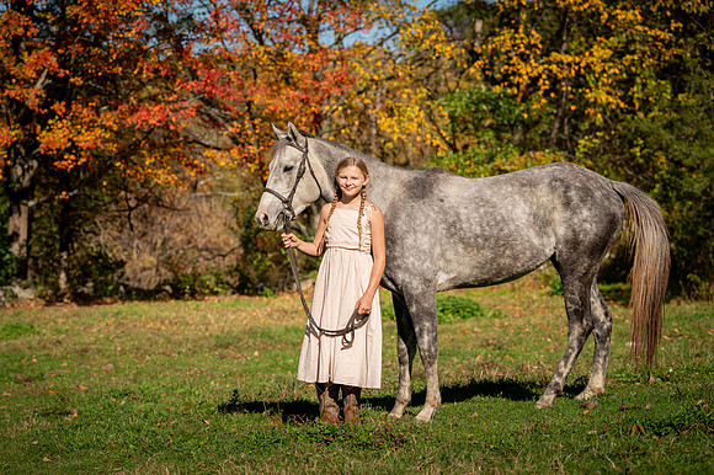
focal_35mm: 81
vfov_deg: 16.8
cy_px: 238
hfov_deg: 25.1
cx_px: 357
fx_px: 1606
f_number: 4
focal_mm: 81
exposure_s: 1/2500
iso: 100
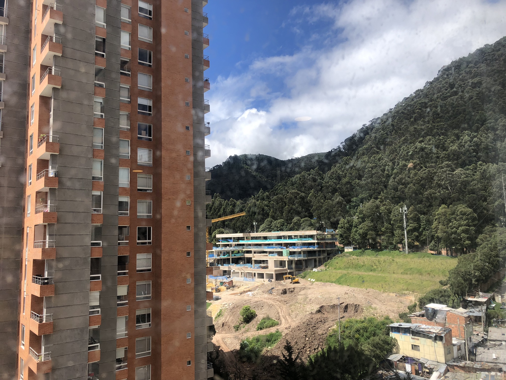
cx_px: 253
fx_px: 409
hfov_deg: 63.4
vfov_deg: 49.7
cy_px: 190
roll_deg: +1.9
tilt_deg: +7.9
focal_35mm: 28
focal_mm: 3.99
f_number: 1.8
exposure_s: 1/1621
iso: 20
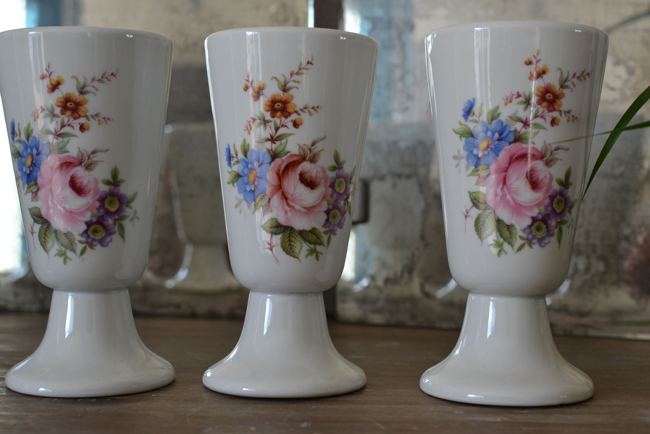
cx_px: 324
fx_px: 966
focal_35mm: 54
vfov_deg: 25.3
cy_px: 220
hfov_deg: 37.2
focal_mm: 35
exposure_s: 1/80
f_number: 4.5
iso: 400
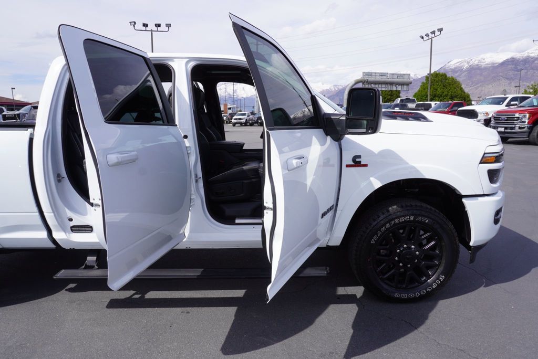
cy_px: 180
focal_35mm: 24
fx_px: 359
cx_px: 269
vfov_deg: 53.2
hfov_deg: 73.7
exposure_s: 1/160
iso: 100
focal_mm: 16
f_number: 10
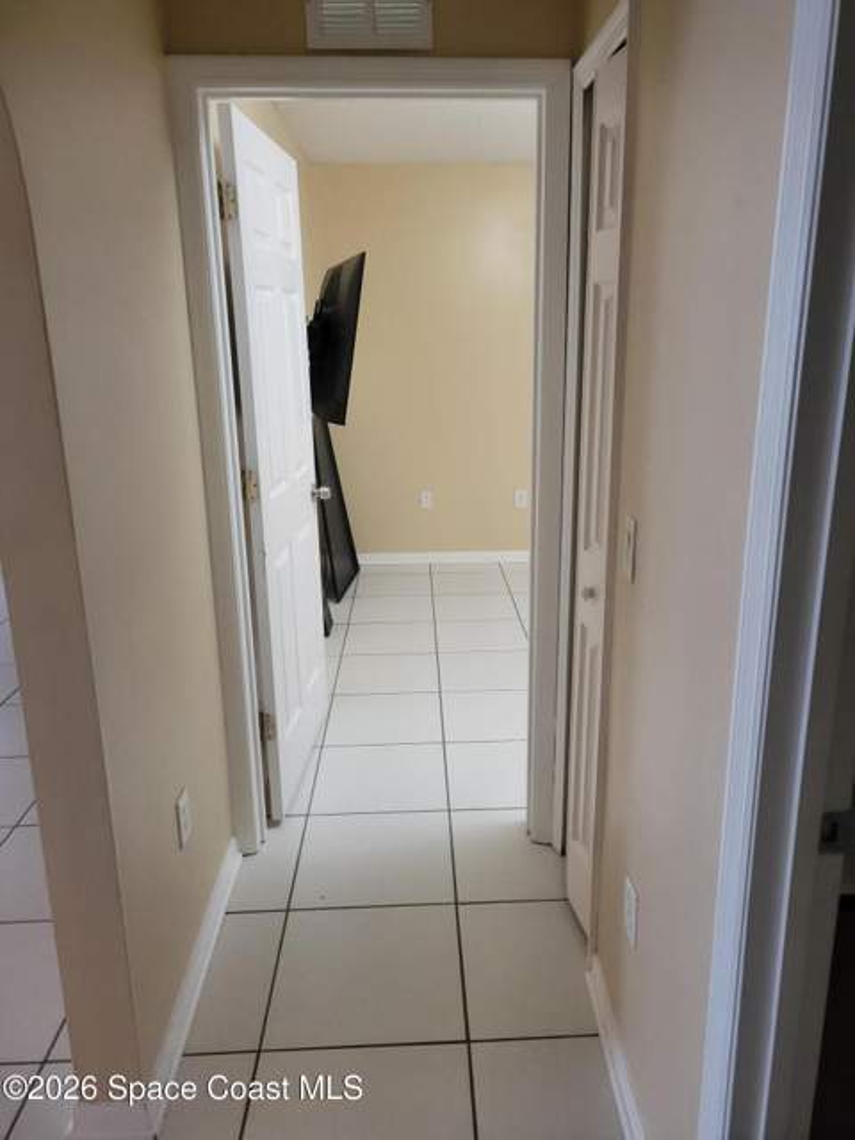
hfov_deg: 53.1
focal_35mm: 26
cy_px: 570
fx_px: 856
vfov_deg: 67.3
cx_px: 428
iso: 400
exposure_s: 1/40
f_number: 1.8
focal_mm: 5.4
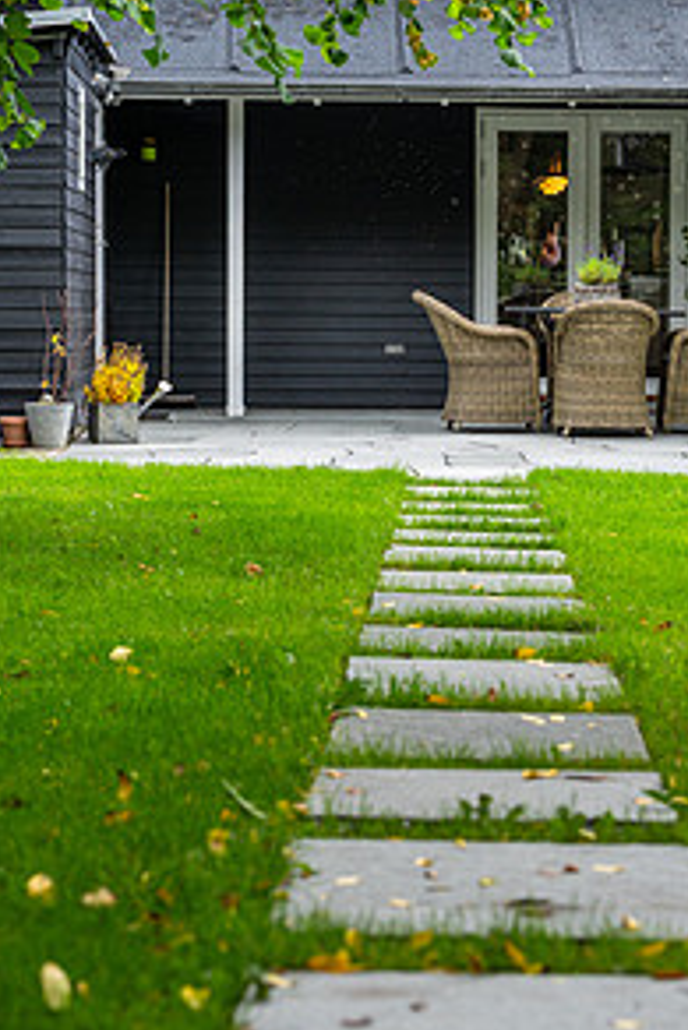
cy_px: 564
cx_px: 515
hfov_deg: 10.5
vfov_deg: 15.6
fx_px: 3751
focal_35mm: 131
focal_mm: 85
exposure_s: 1/100
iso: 400
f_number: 5
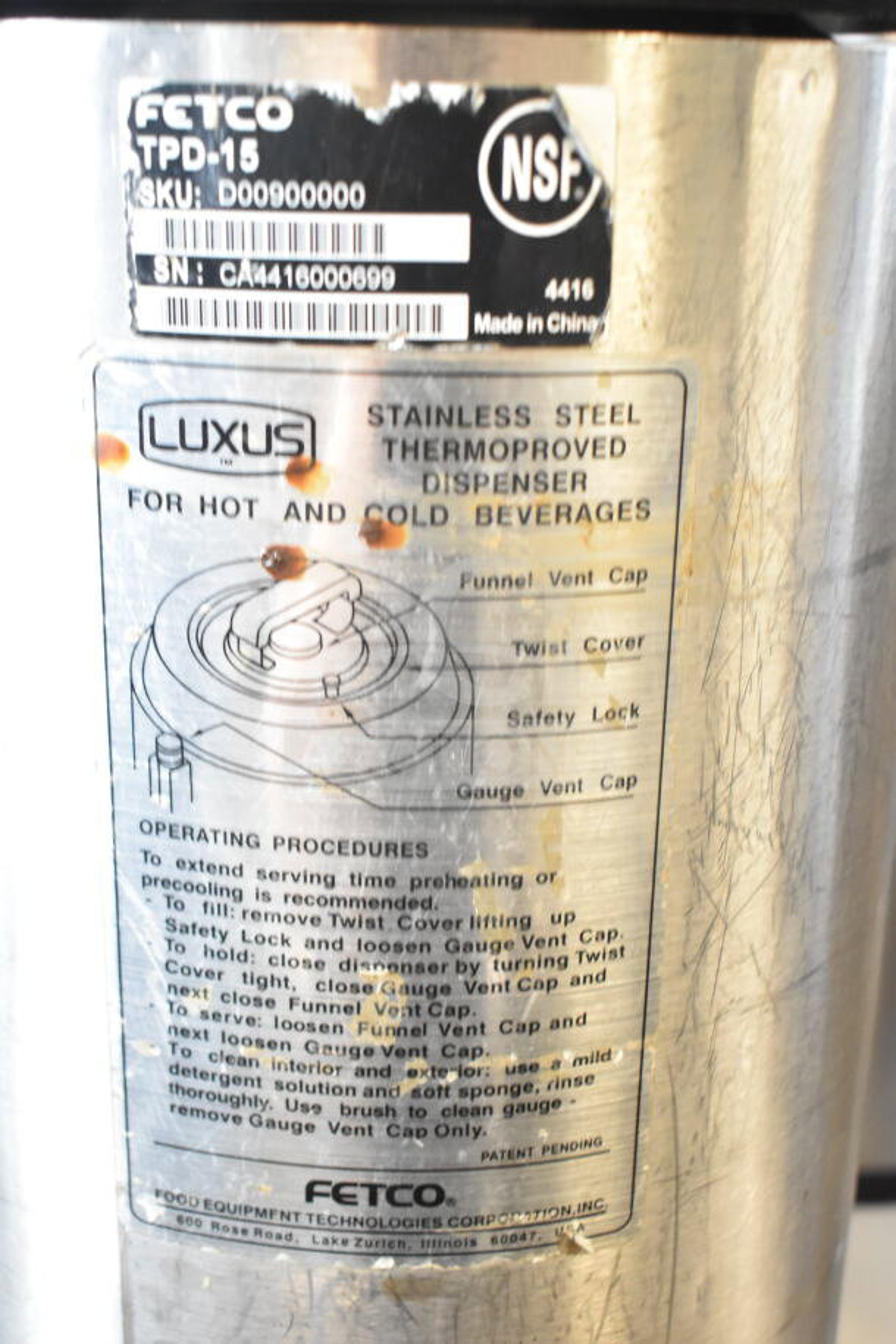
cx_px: 448
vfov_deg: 42.3
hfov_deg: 29.0
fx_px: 1735
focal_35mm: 46
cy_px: 672
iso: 3200
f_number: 4.2
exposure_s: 1/50
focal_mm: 31
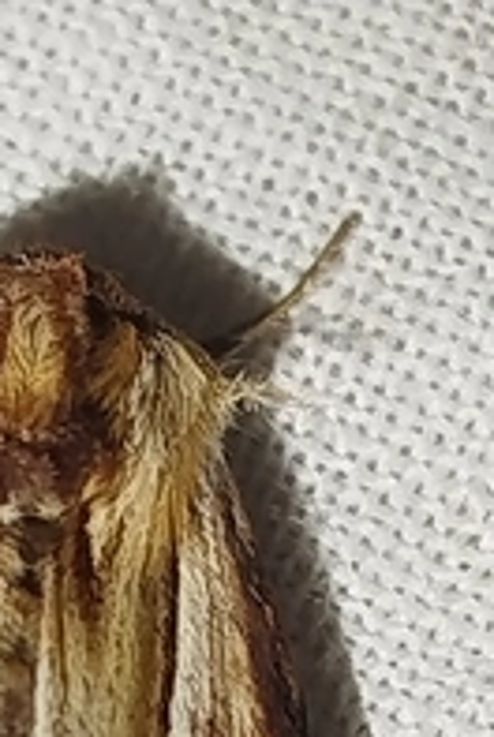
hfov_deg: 5.0
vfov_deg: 7.5
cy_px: 703
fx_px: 5599
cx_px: 120
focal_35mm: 273
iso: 80
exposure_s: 1/50
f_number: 1.7
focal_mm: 5.31
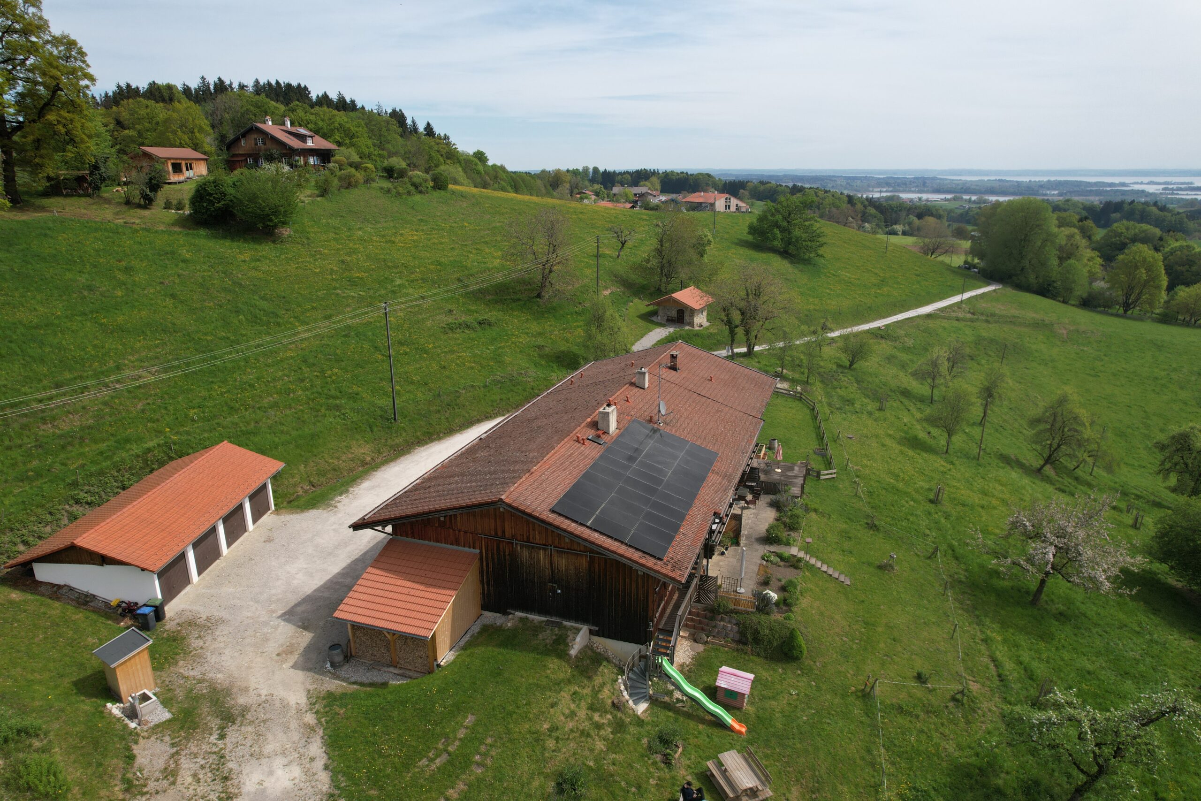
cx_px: 600
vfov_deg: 57.2
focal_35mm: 22
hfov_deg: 78.6
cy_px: 400
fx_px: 734
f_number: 2.8
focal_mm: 8.38
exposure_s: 1/2000
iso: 100
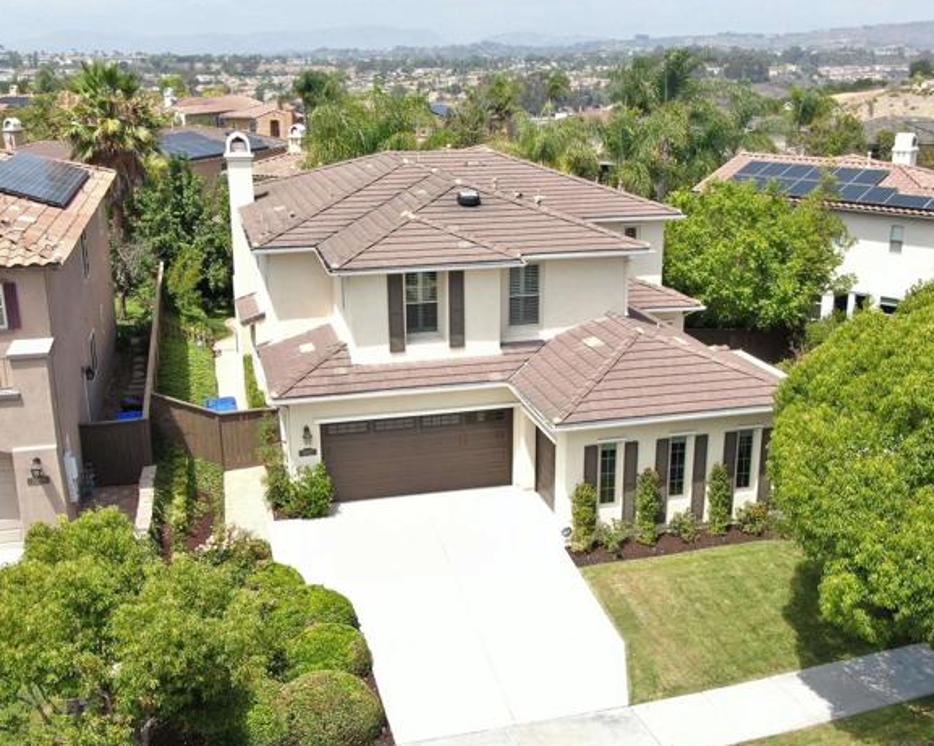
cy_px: 369
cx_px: 494
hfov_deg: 66.0
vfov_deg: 54.9
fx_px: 718
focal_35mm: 26
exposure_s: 1/500
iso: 100
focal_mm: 4.39
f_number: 2.8
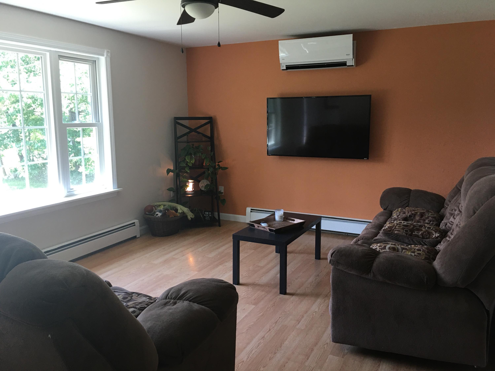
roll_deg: +0.0
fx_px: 415
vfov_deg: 48.2
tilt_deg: -7.6
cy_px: 186
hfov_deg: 61.7
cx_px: 248
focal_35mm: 29
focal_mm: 4.15
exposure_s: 1/30
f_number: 2.2
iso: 40
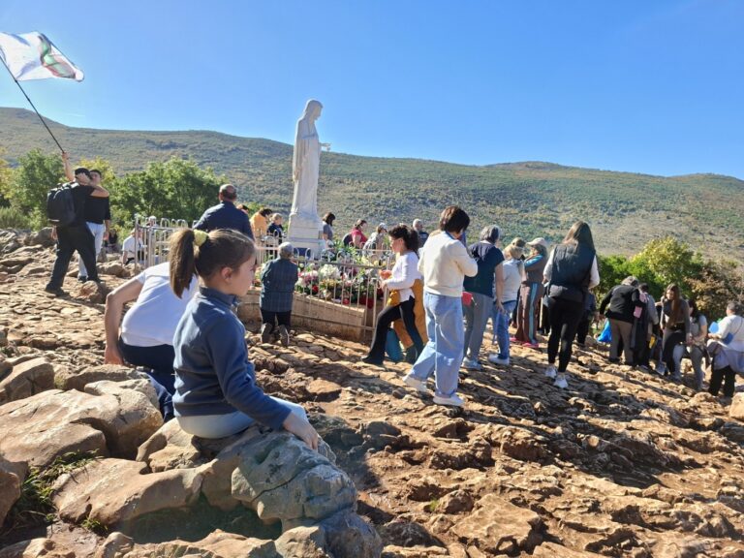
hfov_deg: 73.9
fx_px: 494
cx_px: 372
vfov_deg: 58.9
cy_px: 279
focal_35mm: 23
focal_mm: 5.54
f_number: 1.8
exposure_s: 1/1339
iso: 50
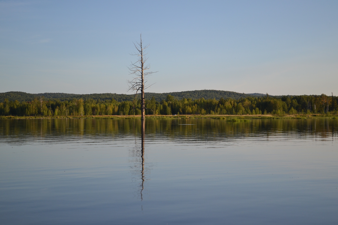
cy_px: 112
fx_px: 676
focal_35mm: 72
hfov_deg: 28.1
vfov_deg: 18.9
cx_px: 169
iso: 400
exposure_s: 1/1000
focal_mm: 48
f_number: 5.3
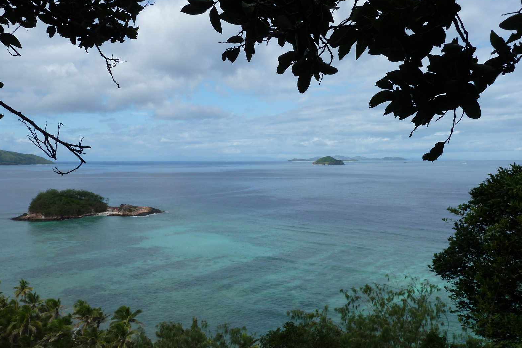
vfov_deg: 38.9
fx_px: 493
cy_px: 180
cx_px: 266
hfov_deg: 55.8
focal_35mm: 34
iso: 80
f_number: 5
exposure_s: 1/500
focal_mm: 5.3
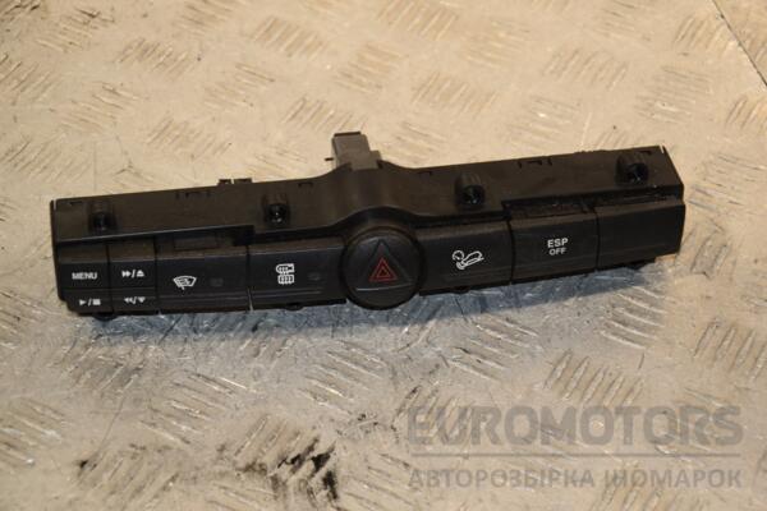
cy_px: 256
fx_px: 2109
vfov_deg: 13.8
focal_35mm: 99
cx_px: 384
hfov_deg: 20.6
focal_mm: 66
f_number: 6.3
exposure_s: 1/200
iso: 800
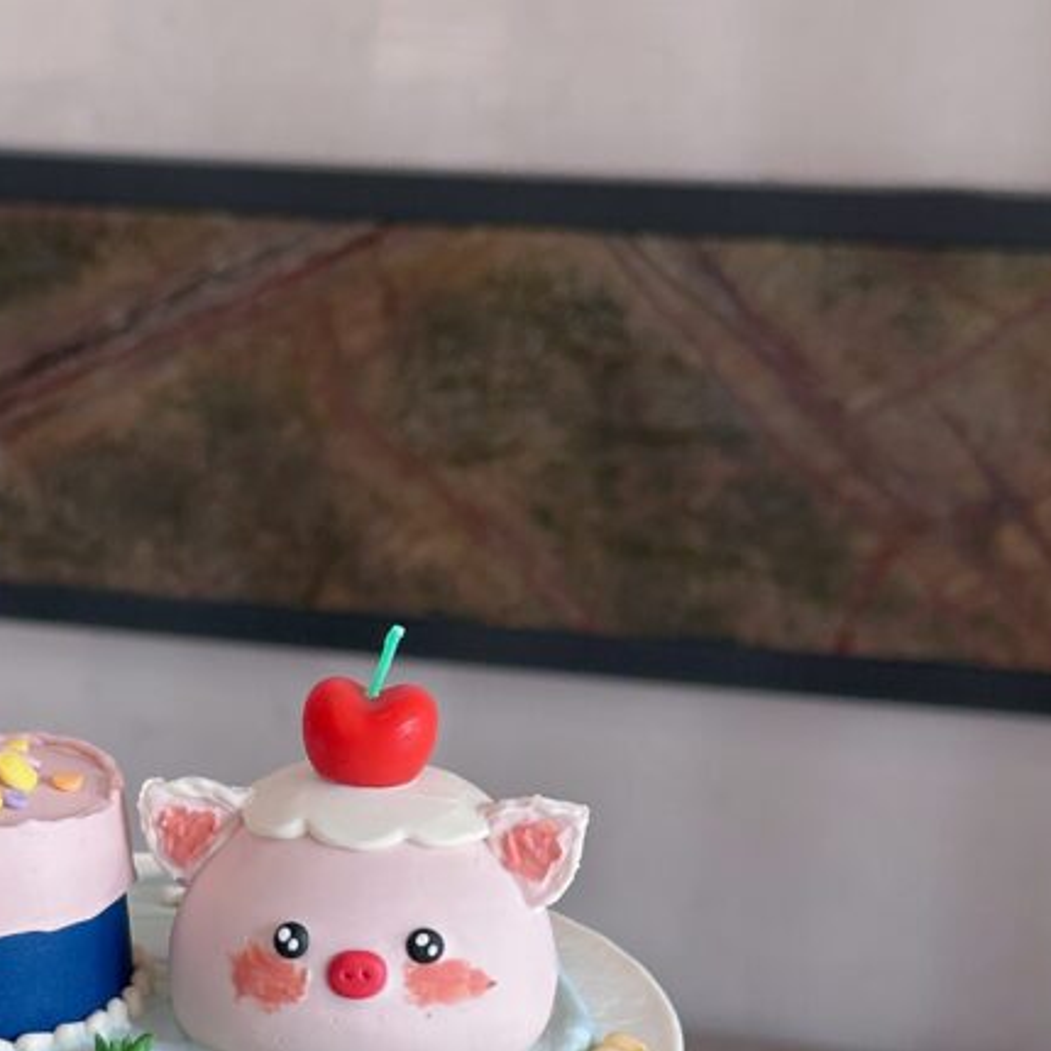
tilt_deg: -21.9
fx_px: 3469
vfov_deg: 16.9
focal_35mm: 101
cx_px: 134
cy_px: 1053
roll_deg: +0.4
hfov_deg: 17.0
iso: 50
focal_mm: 6.86
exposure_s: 1/100
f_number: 1.78
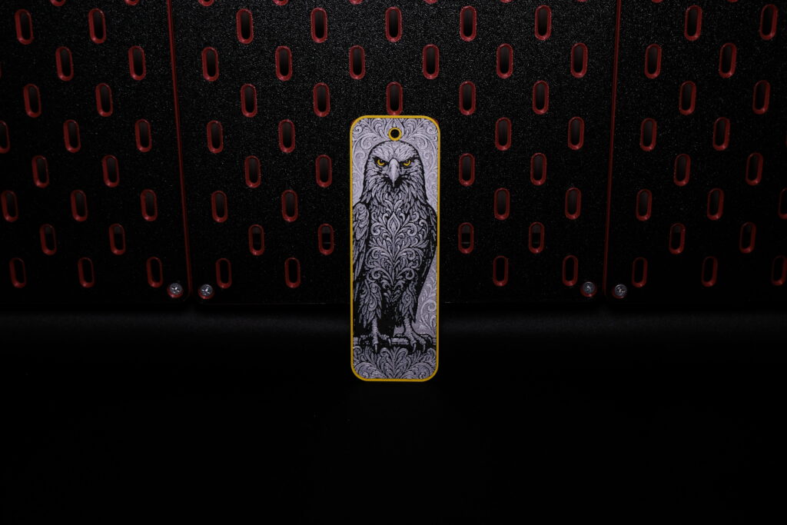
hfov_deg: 41.9
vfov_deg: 28.7
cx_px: 394
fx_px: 1028
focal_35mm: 47
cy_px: 262
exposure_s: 1/15
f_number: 4.7
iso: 250
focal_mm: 31.4
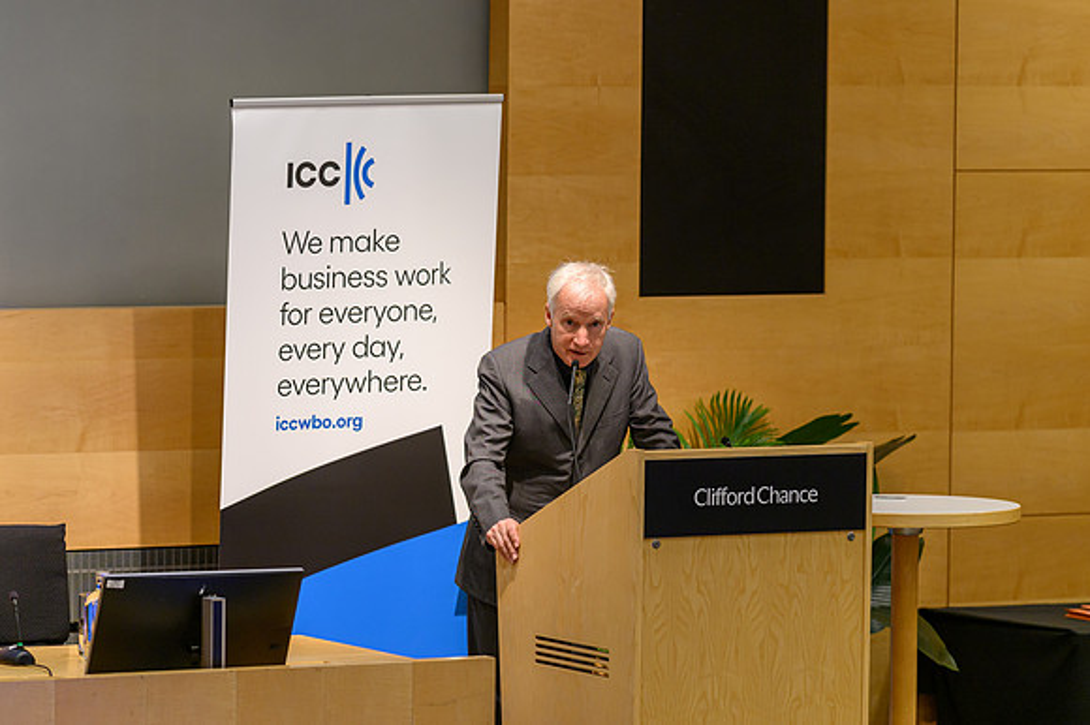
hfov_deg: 10.0
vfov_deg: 6.7
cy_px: 362
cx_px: 545
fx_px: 6235
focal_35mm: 206
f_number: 1.8
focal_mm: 135
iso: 250
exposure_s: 1/125
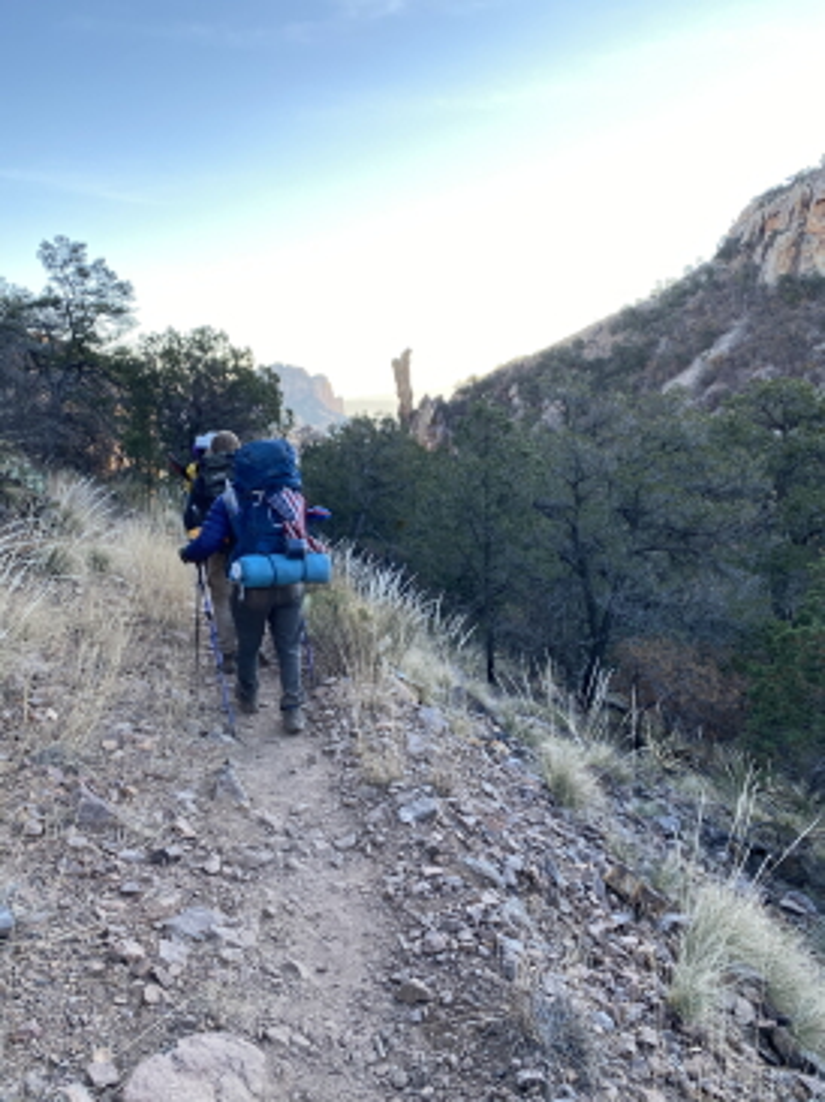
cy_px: 551
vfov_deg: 67.3
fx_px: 827
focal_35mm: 26
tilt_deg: -8.7
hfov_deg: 53.0
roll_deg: +2.1
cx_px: 412
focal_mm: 4.25
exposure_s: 1/165
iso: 32
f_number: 1.8
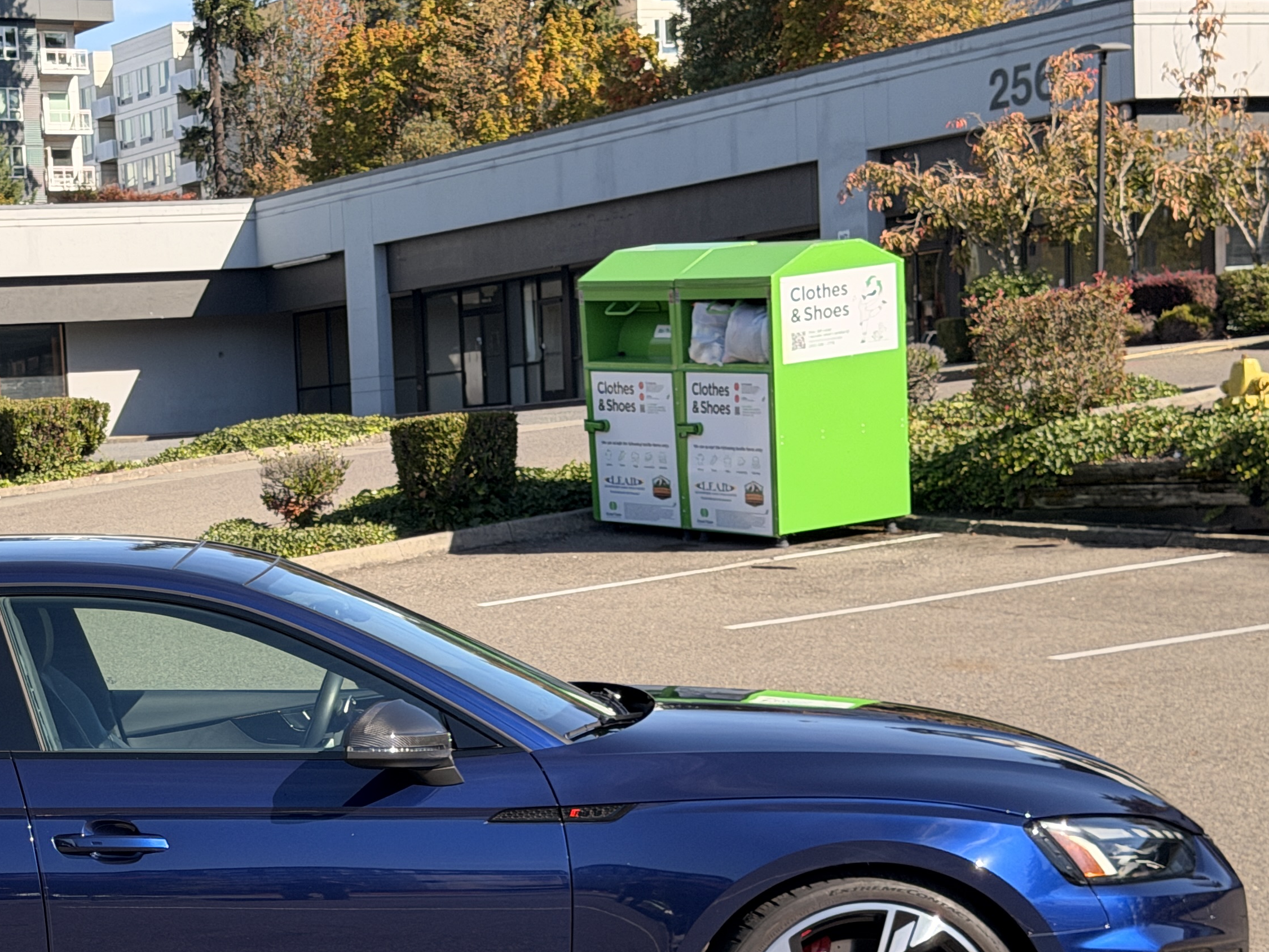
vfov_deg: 16.9
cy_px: 847
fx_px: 3153
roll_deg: +3.1
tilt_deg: -6.1
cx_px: 182
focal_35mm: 86
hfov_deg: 22.3
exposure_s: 1/2415
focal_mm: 6.76
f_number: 1.78
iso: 80
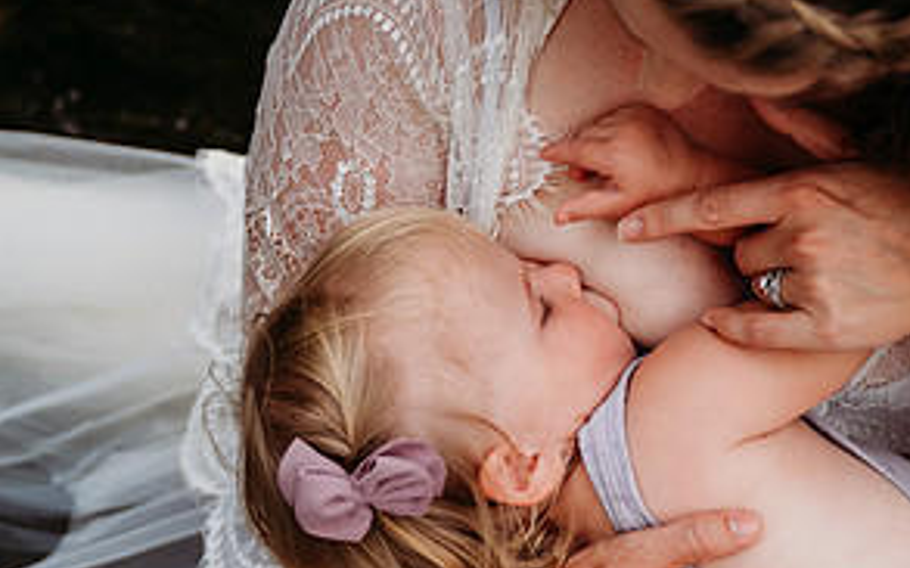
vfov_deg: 12.9
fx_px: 2504
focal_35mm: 101
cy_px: 386
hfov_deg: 20.6
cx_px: 475
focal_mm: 50
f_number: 2.8
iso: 500
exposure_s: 1/1000
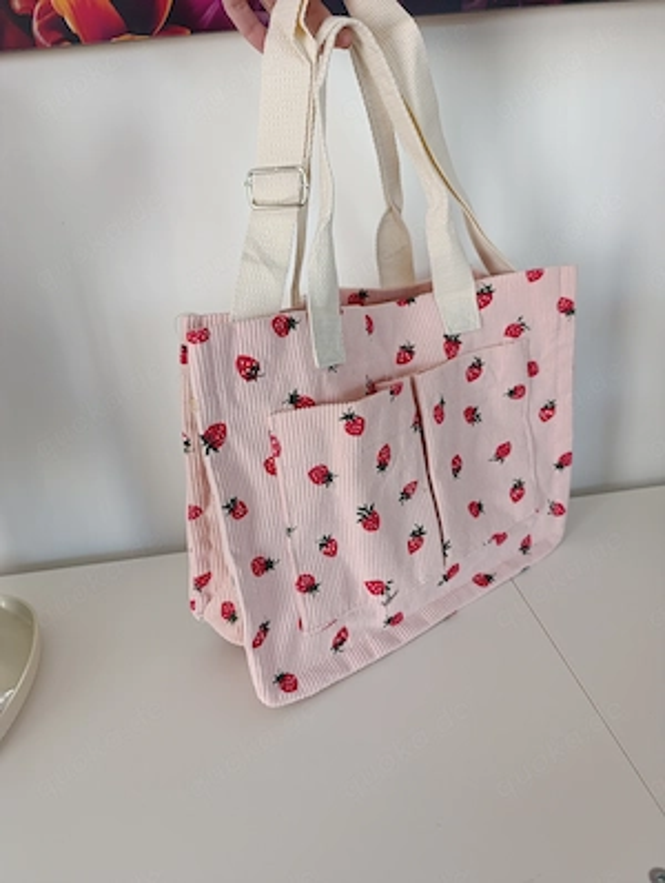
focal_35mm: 23
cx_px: 332
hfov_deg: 59.0
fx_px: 587
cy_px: 442
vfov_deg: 73.8
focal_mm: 6.14
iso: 320
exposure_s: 1/100
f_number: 1.6
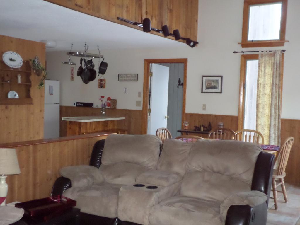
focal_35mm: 36
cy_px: 112
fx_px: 312
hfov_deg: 51.4
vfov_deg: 39.7
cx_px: 150
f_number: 3
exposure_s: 1/45
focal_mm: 6.5
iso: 640
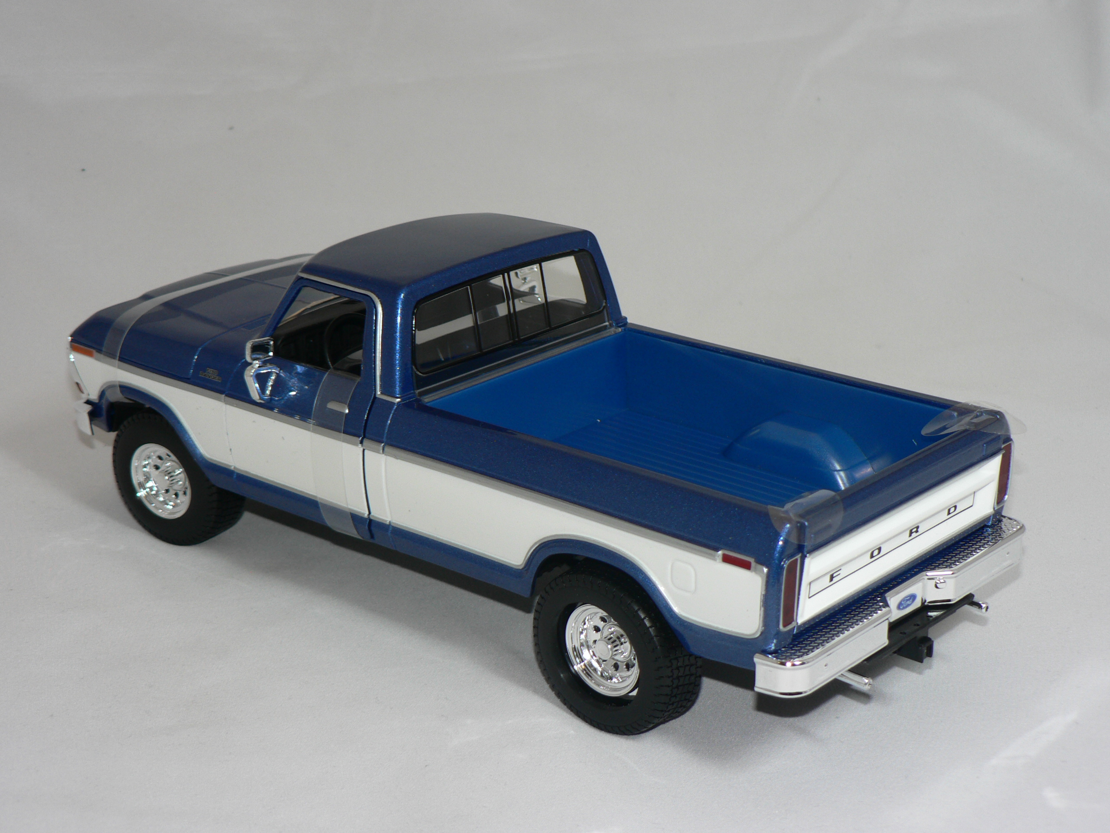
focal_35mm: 62
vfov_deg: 23.7
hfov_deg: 31.2
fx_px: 1988
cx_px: 555
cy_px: 416
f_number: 3.2
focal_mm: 10.4
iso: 80
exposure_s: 1/60
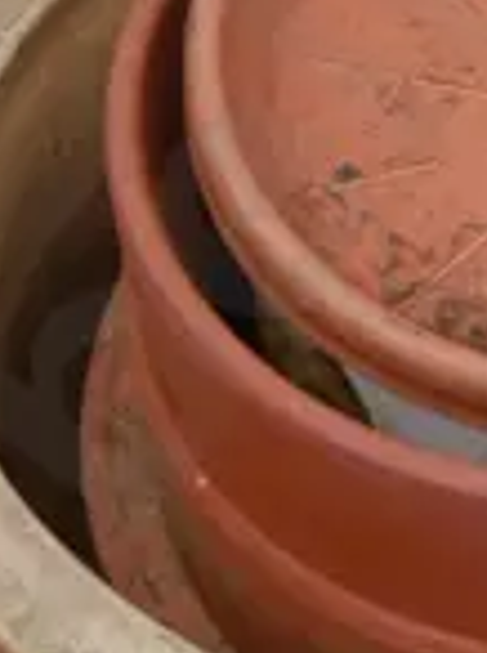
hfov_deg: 5.2
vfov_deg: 6.9
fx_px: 5287
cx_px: 791
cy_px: -505
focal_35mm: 281
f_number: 4.4
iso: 200
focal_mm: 20
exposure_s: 1/80
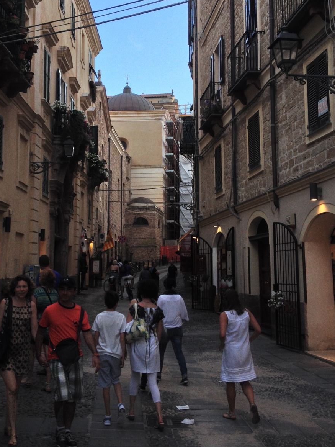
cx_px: 146
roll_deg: +1.2
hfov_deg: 30.2
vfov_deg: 39.6
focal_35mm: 48
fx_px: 619
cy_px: 201
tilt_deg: +6.4
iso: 50
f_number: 2.4
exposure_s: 1/175
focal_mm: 4.28
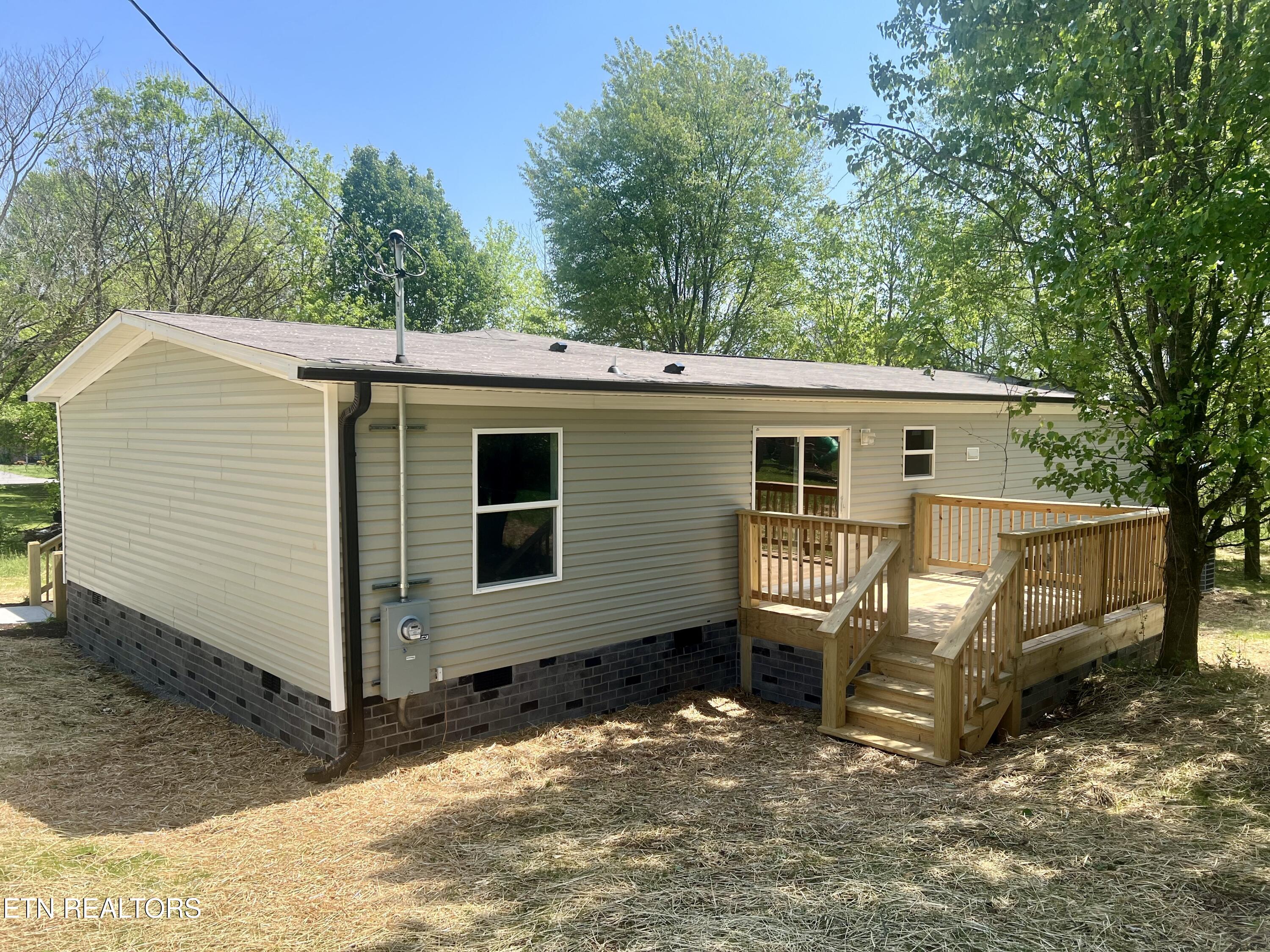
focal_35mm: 26
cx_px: 635
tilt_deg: -3.2
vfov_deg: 53.1
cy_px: 476
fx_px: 954
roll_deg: +0.3
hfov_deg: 67.3
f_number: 1.5
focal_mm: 5.7
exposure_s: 1/1669
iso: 50
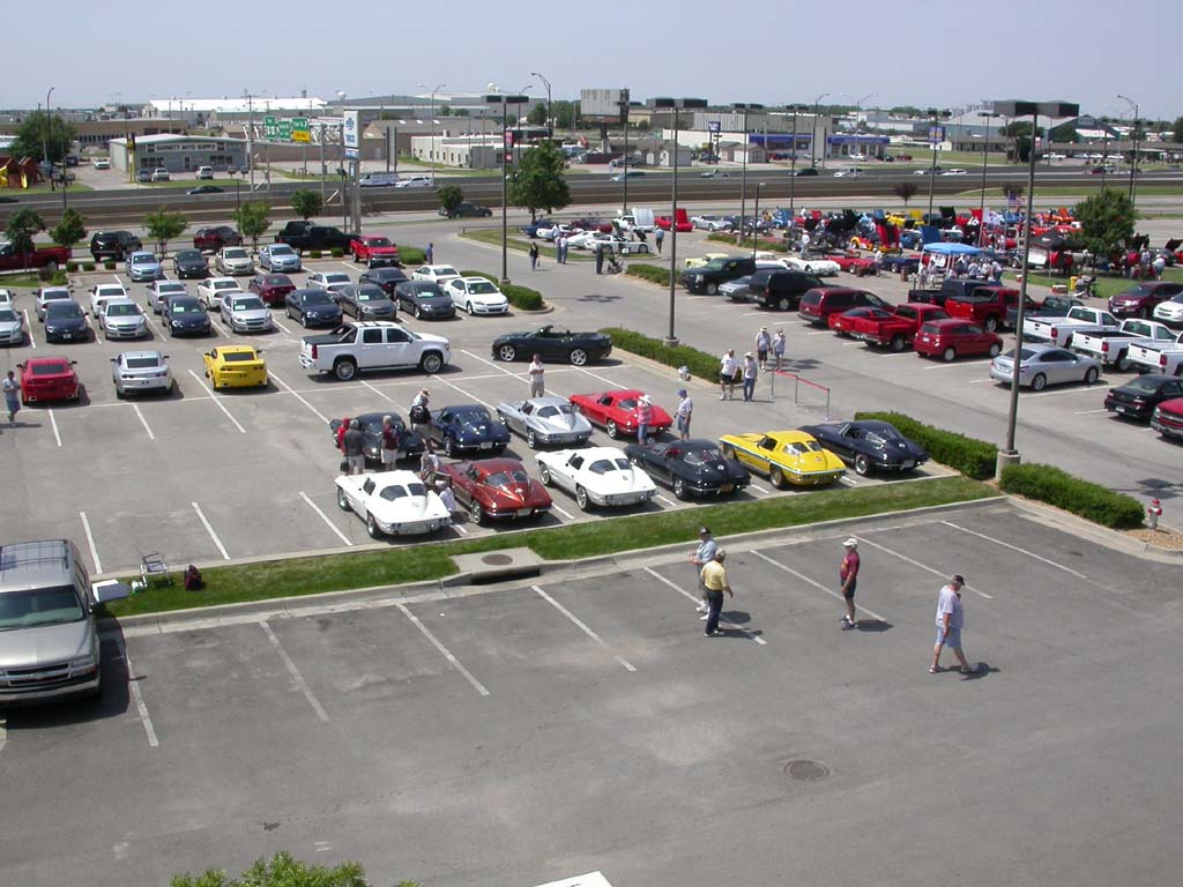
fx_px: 1299
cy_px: 444
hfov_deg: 49.0
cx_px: 592
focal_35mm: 38
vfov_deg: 37.7
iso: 100
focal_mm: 7.85
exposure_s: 1/410
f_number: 7.5
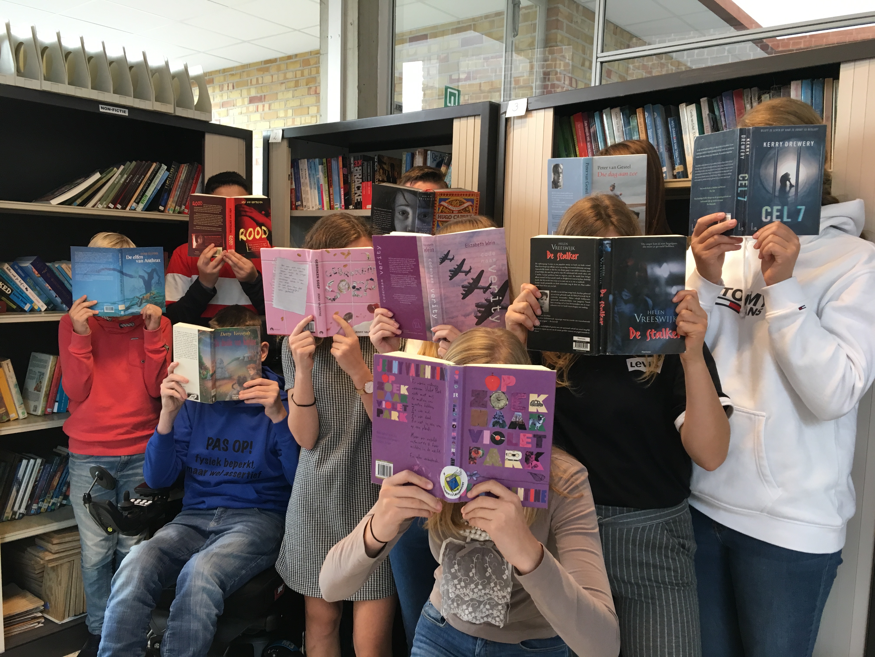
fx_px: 733
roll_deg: -1.7
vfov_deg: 48.2
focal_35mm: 29
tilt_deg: -5.5
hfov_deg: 61.7
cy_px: 328
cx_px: 438
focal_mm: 4.15
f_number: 2.2
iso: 50
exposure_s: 1/33
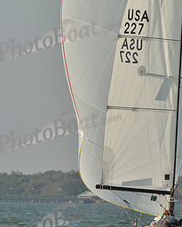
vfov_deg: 3.6
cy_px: 72
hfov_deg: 2.9
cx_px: 168
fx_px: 3580
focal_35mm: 532
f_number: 8
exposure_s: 1/1600
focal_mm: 250
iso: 280
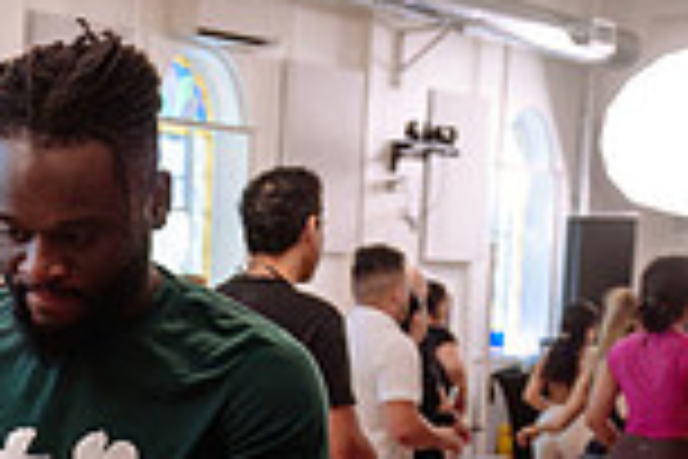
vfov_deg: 14.4
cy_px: 592
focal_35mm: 91
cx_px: -198
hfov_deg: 20.5
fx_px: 1739
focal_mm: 24
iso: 800
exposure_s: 1/160
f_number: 2.8
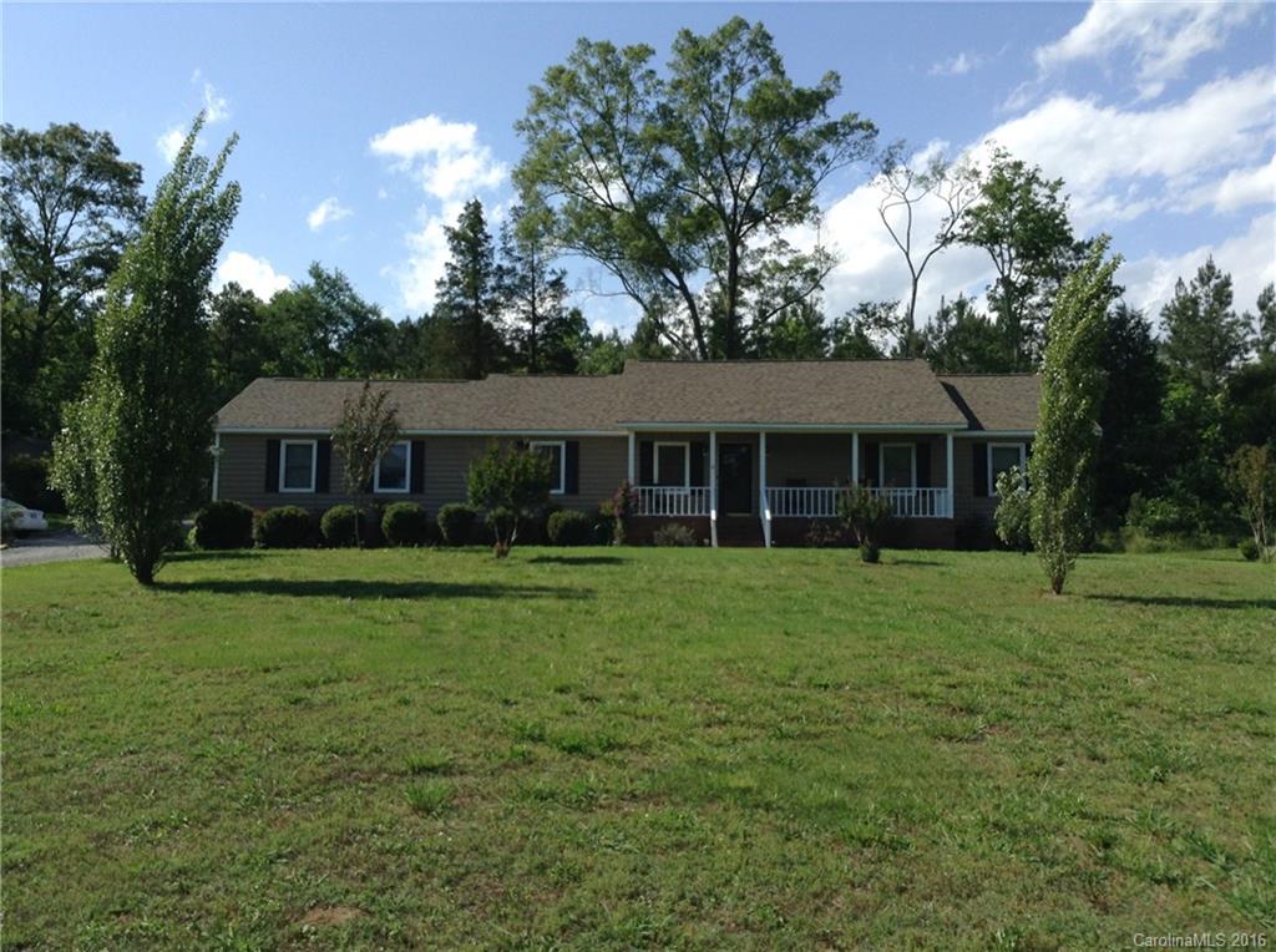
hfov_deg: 55.4
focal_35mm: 33
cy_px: 476
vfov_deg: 42.8
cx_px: 638
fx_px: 1214
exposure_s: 1/1348
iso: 25
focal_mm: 3.3
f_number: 2.4
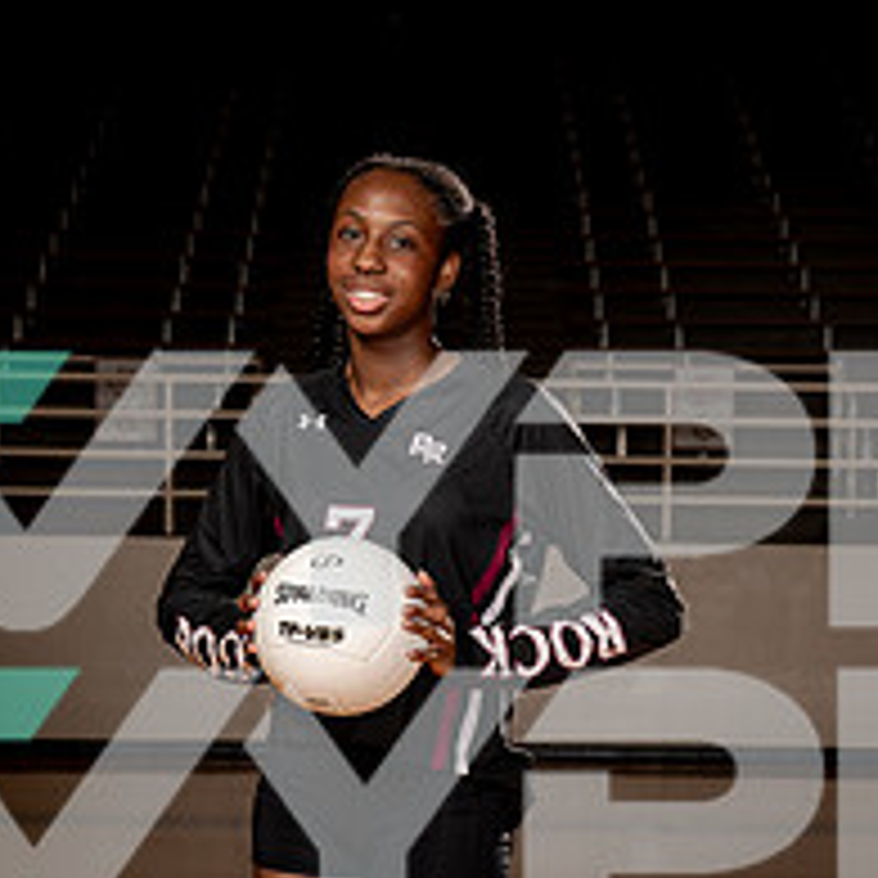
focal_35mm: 92
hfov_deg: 18.9
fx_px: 2640
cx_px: 473
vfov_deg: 18.5
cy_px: 810
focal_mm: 47
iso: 100
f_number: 5.6
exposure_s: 1/250
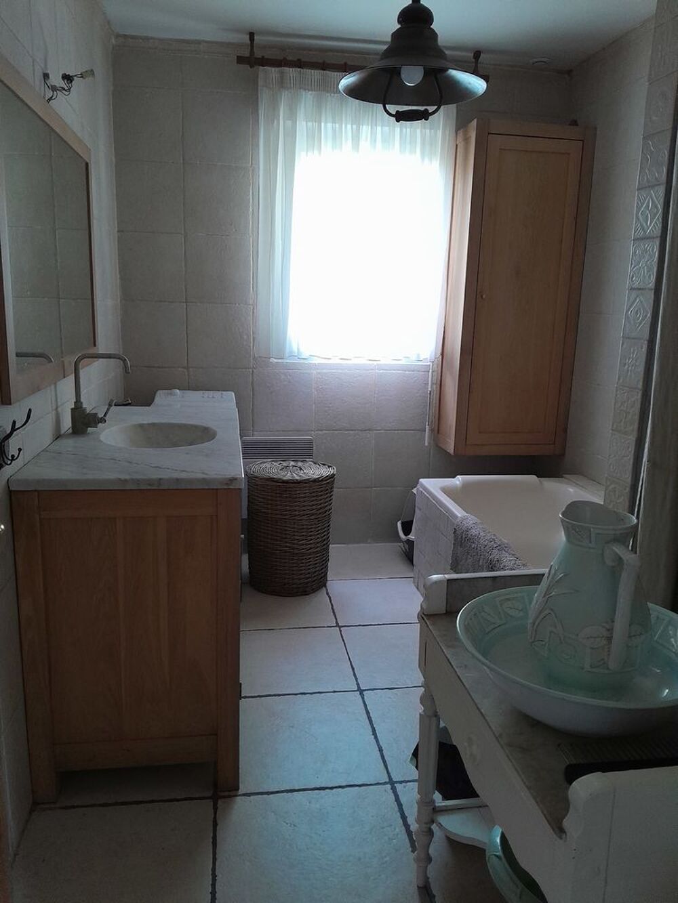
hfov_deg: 53.1
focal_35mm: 26
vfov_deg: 67.3
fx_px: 679
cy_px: 452
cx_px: 339
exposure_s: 1/60
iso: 500
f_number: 1.8
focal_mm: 3.98
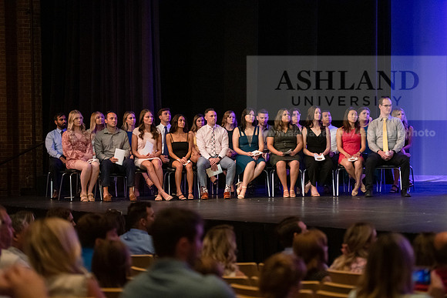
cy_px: 149
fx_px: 1180
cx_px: 224
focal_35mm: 95
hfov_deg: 21.5
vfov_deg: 14.4
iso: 5000
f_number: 2.8
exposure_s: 1/200
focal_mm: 95
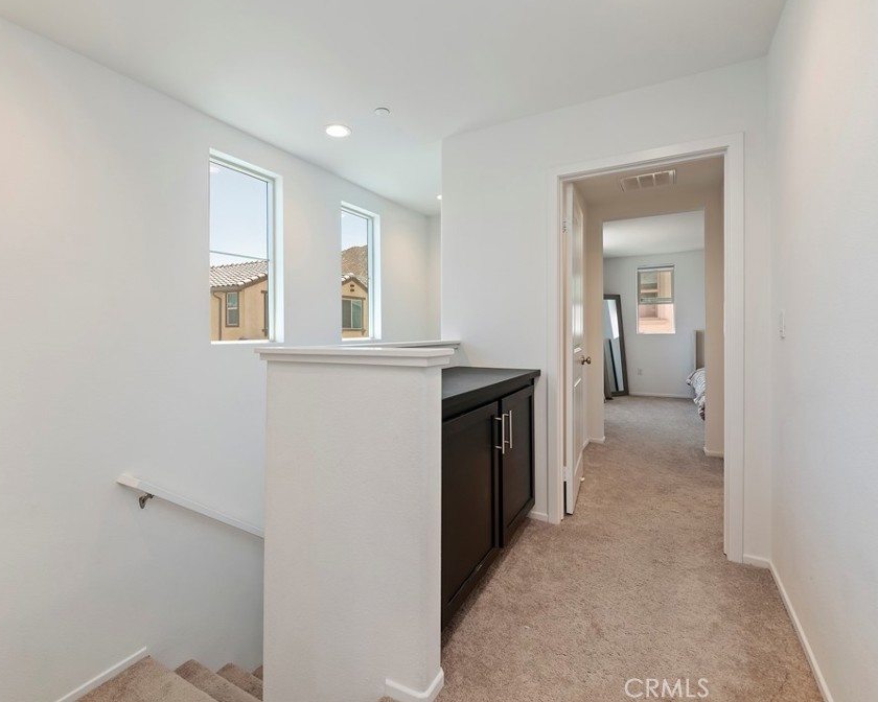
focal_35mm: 16
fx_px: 416
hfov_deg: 93.1
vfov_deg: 80.4
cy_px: 347
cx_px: 426
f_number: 10
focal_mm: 14
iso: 500
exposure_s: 1/25
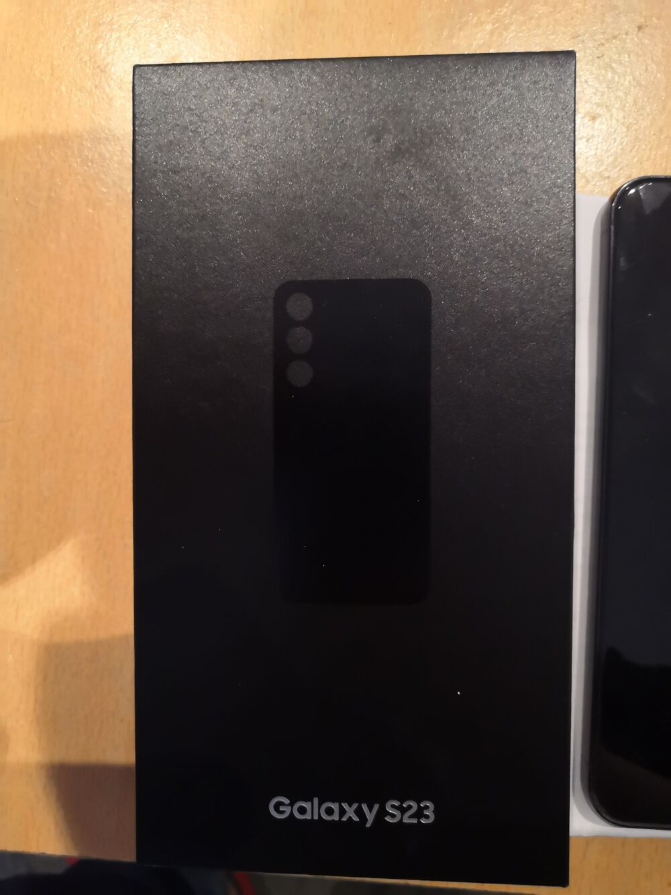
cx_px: 336
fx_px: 698
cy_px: 448
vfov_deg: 65.3
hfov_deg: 51.4
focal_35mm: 27
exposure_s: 1/50
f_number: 1.8
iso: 1250
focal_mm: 3.95
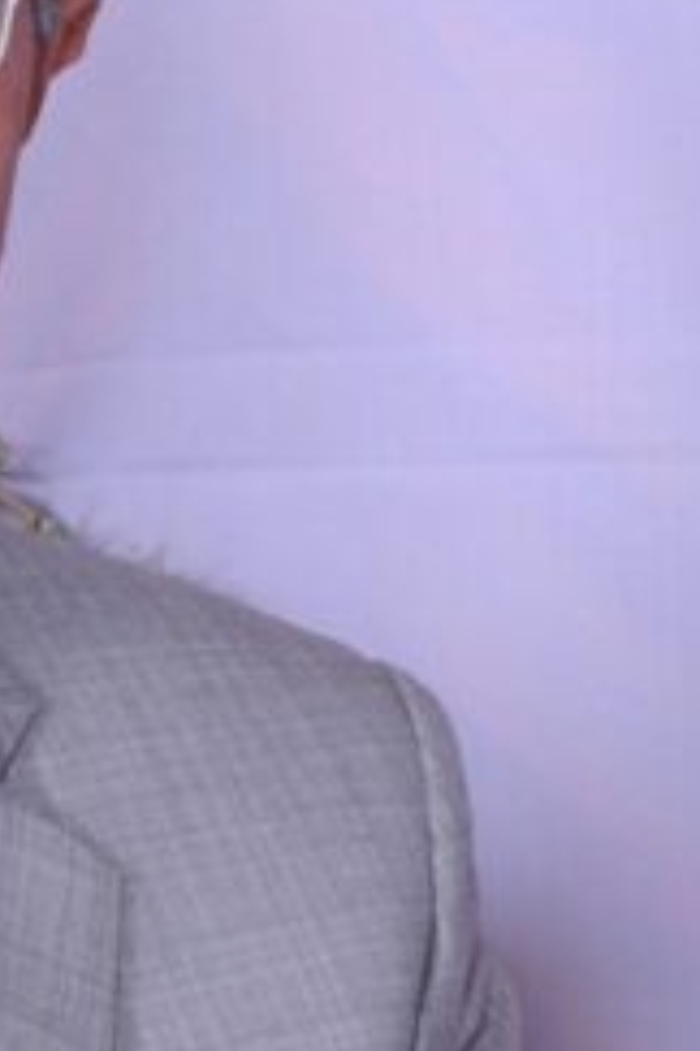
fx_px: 10370
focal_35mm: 356
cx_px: -181
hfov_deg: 3.9
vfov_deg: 5.8
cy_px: 156
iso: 200
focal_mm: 75
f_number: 14
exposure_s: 1/125
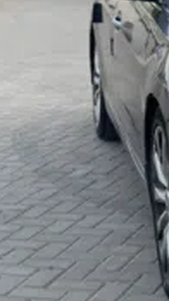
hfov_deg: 9.1
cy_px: 57
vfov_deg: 16.4
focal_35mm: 130
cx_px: 235
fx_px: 1035
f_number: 2
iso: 160
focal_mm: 6
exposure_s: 1/122
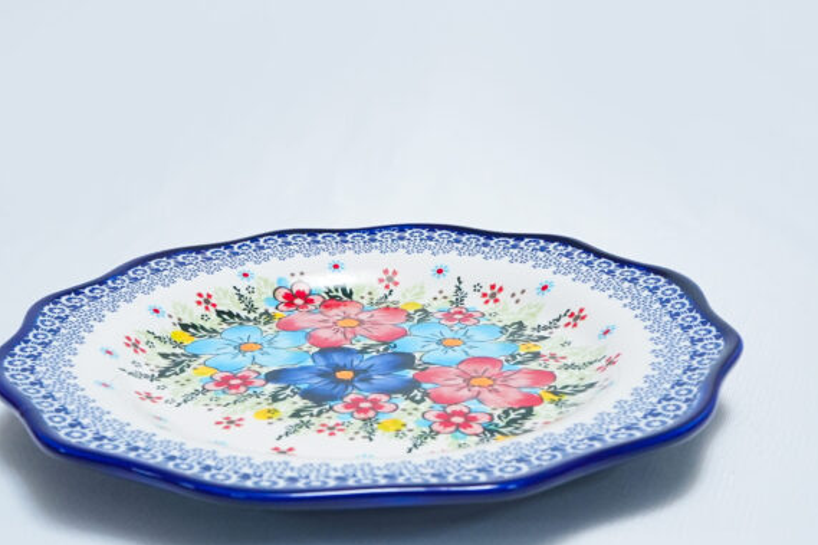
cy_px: 323
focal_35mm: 48
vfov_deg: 28.0
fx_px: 1090
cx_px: 375
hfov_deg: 41.1
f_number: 9
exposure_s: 1/160
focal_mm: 26
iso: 2500
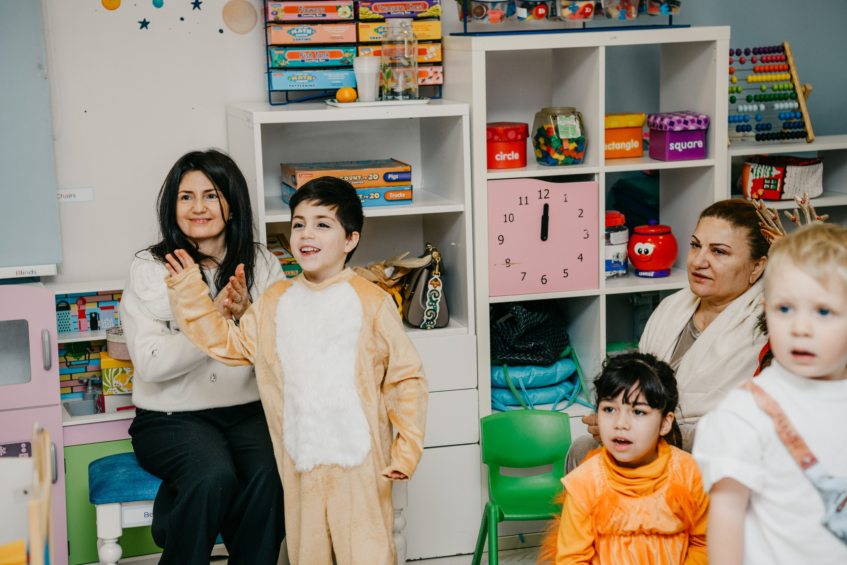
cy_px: 286
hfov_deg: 28.5
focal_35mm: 71
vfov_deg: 19.2
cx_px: 421
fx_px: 1670
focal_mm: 70
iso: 250
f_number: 4.5
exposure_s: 1/160
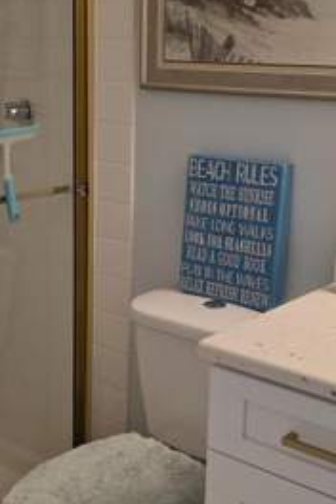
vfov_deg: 34.5
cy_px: 235
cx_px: 153
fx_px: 812
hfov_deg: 23.4
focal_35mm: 58
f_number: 1.7
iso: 200
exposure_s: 1/120
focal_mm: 6.3
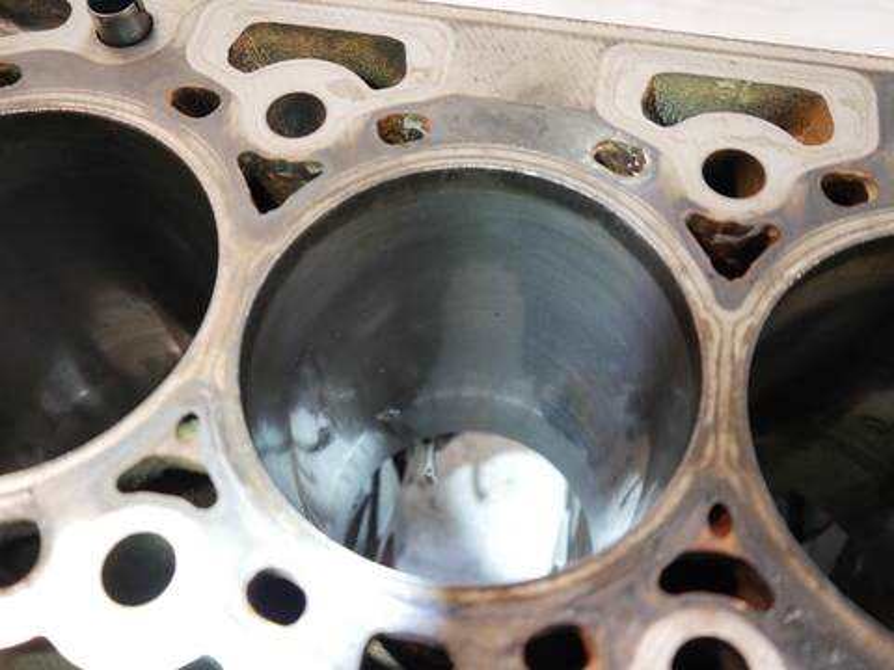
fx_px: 878
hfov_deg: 54.0
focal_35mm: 34
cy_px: 335
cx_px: 447
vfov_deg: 41.8
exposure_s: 1/80
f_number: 4
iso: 3200
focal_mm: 17
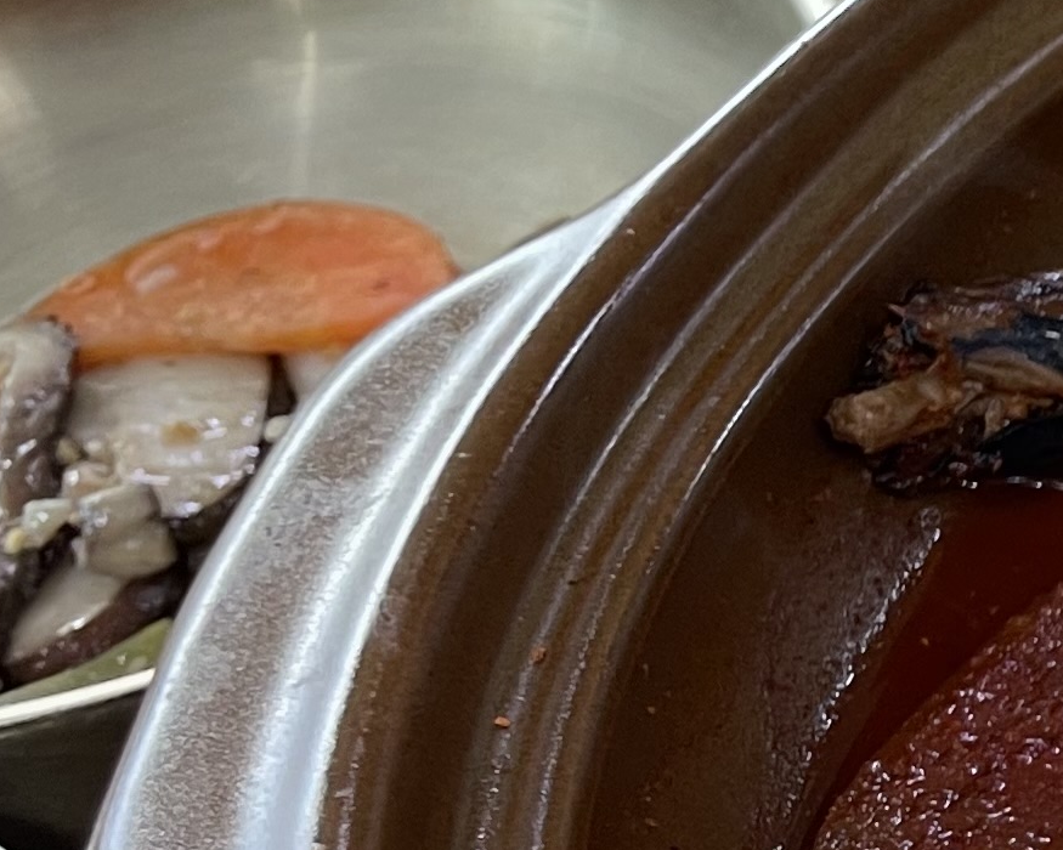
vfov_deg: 13.0
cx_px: 2210
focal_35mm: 117
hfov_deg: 13.7
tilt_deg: -47.4
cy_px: 837
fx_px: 3681
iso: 100
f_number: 1.6
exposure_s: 1/60
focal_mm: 4.2
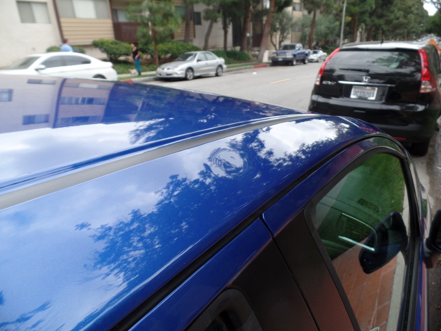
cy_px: 166
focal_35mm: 23
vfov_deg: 58.9
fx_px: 293
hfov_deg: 73.9
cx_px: 220
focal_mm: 4.1
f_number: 3.5
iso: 80
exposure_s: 1/60
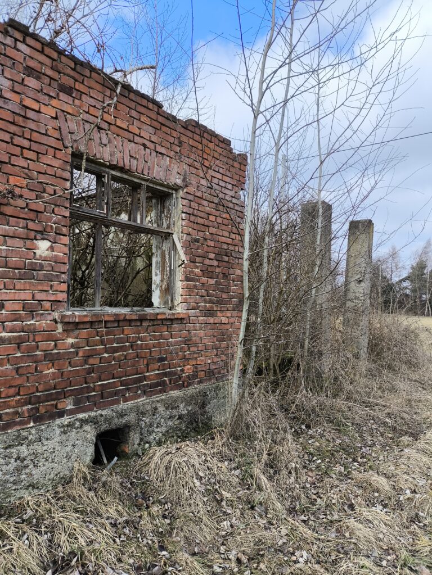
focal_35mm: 25
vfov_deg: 69.4
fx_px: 416
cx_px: 216
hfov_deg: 54.9
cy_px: 288
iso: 50
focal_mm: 4.71
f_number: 1.7
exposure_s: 1/737
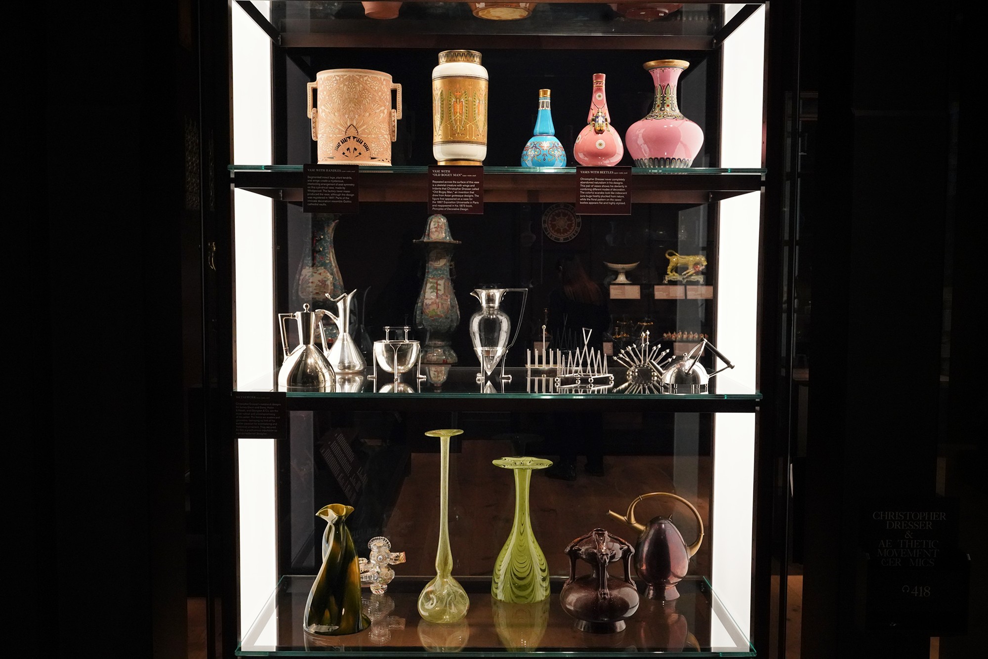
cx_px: 494
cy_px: 330
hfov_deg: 51.9
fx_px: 1016
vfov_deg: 36.0
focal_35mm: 37
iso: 8000
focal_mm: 37
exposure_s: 1/100
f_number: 9
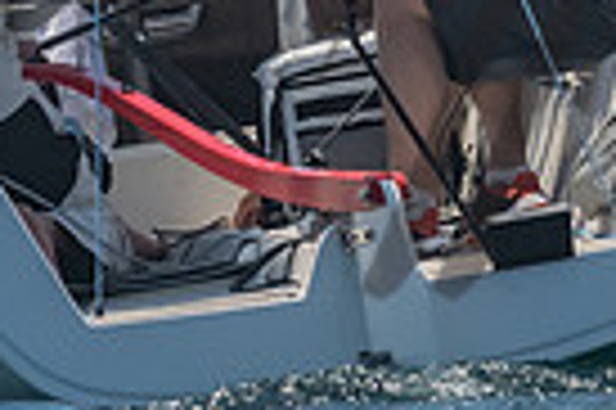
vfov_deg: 1.5
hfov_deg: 2.3
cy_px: -329
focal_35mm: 886
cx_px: 166
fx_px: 15142
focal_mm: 140
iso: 640
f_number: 14
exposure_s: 1/1000
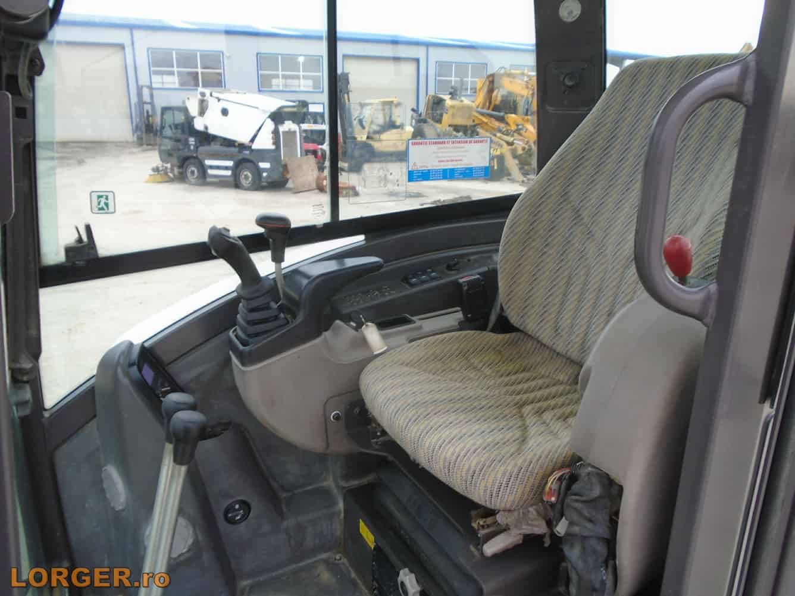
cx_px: 398
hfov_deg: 67.3
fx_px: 597
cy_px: 298
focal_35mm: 26
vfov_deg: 53.1
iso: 100
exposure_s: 1/60
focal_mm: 4.6
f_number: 3.2
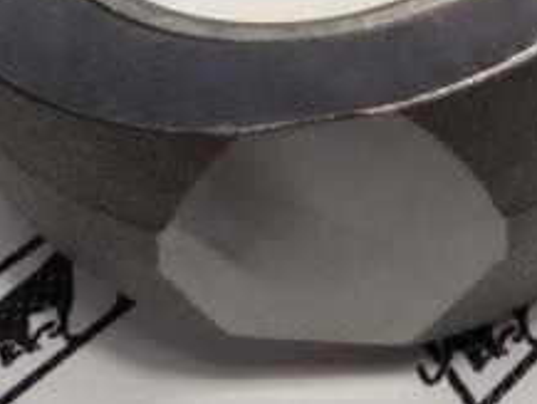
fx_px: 1195
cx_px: 389
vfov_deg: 18.1
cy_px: -90
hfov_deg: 25.1
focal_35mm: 77
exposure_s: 1/33
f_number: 2.4
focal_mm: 2.93
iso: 40
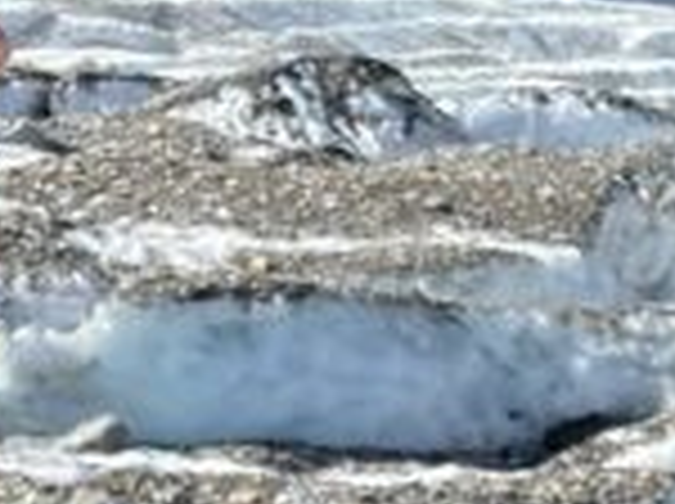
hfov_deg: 11.1
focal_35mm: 178
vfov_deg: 8.2
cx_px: 580
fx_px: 3465
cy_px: 688
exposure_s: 1/4115
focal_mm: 5.7
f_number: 1.5
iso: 50
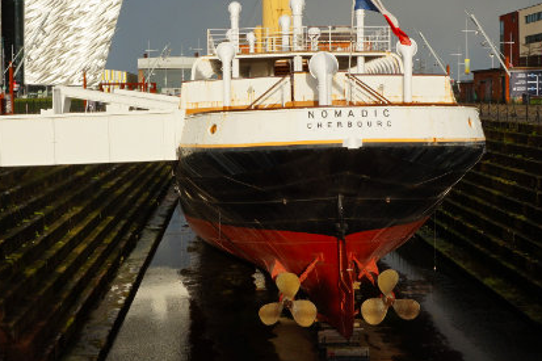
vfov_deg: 22.2
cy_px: 125
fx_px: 917
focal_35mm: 61
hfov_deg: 32.8
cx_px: 213
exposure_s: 1/125
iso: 100
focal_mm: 21
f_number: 14
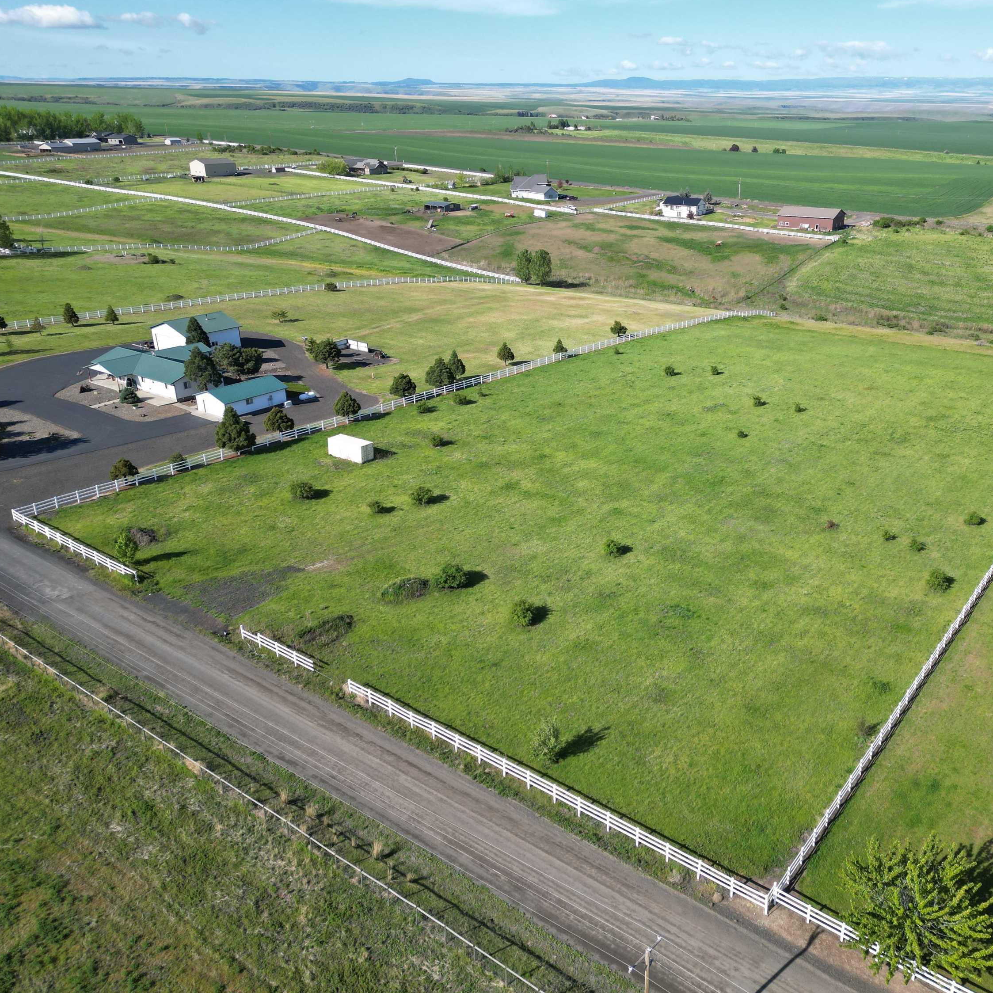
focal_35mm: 29
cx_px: 630
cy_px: 485
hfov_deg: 54.9
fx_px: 941
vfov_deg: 55.6
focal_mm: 6.72
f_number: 1.7
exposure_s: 1/2000
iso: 100
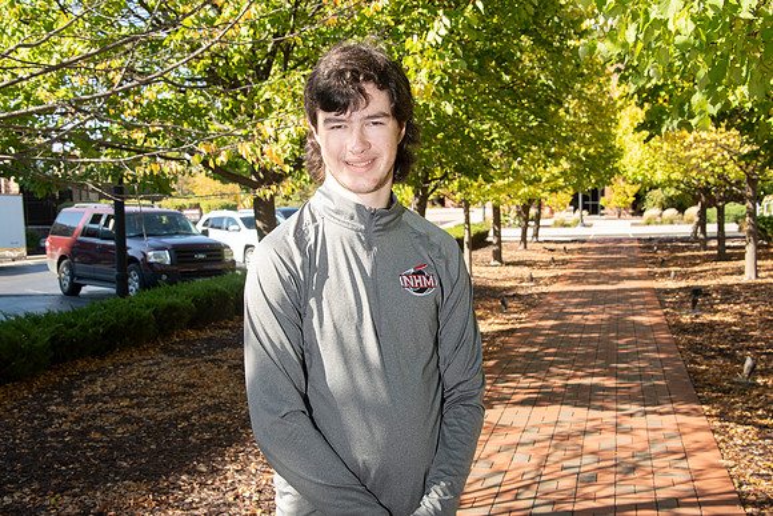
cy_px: 258
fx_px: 1117
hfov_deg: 38.2
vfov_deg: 26.0
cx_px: 386
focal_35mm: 52
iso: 800
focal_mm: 52
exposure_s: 1/160
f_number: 10
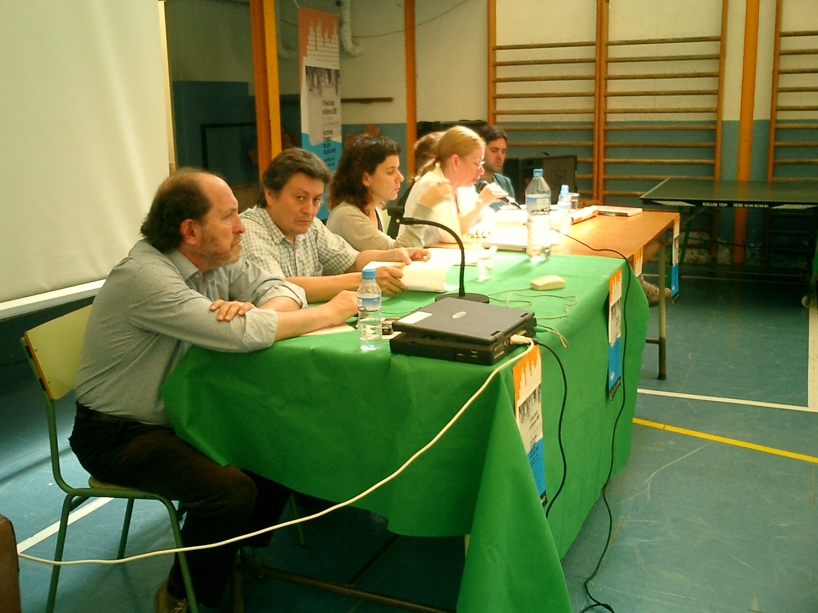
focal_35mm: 36
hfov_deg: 51.4
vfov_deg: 39.7
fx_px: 851
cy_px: 306
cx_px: 409
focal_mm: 7.5
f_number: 3.2
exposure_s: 1/50
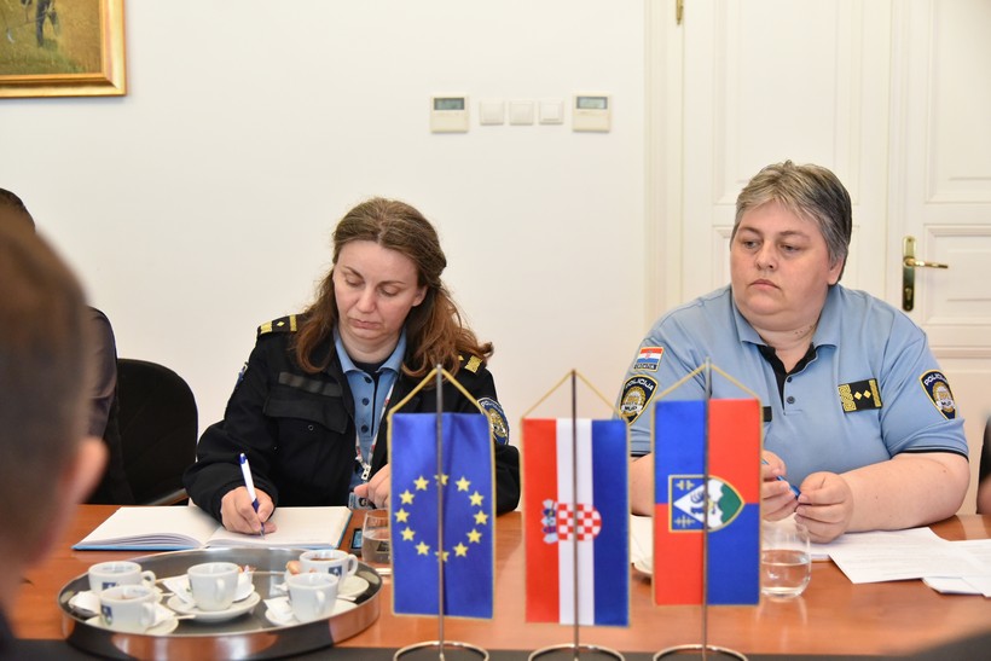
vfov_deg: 28.1
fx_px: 1321
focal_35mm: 48
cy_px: 330
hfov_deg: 41.1
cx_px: 496
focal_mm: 48
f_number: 4
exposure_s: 1/250
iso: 10000
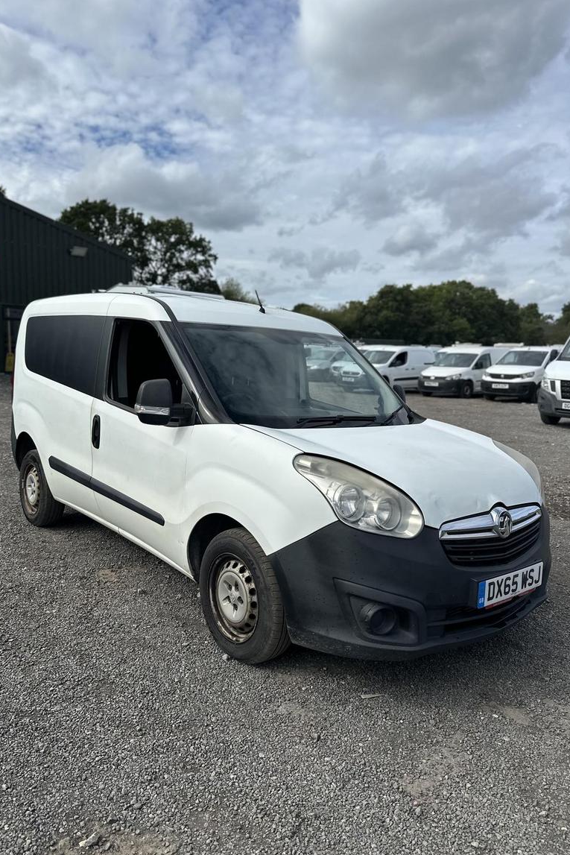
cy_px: 432
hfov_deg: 49.6
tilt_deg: -8.6
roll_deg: -2.1
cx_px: 279
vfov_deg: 69.4
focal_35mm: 26
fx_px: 617
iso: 80
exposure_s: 1/5848
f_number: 1.78
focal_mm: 6.86
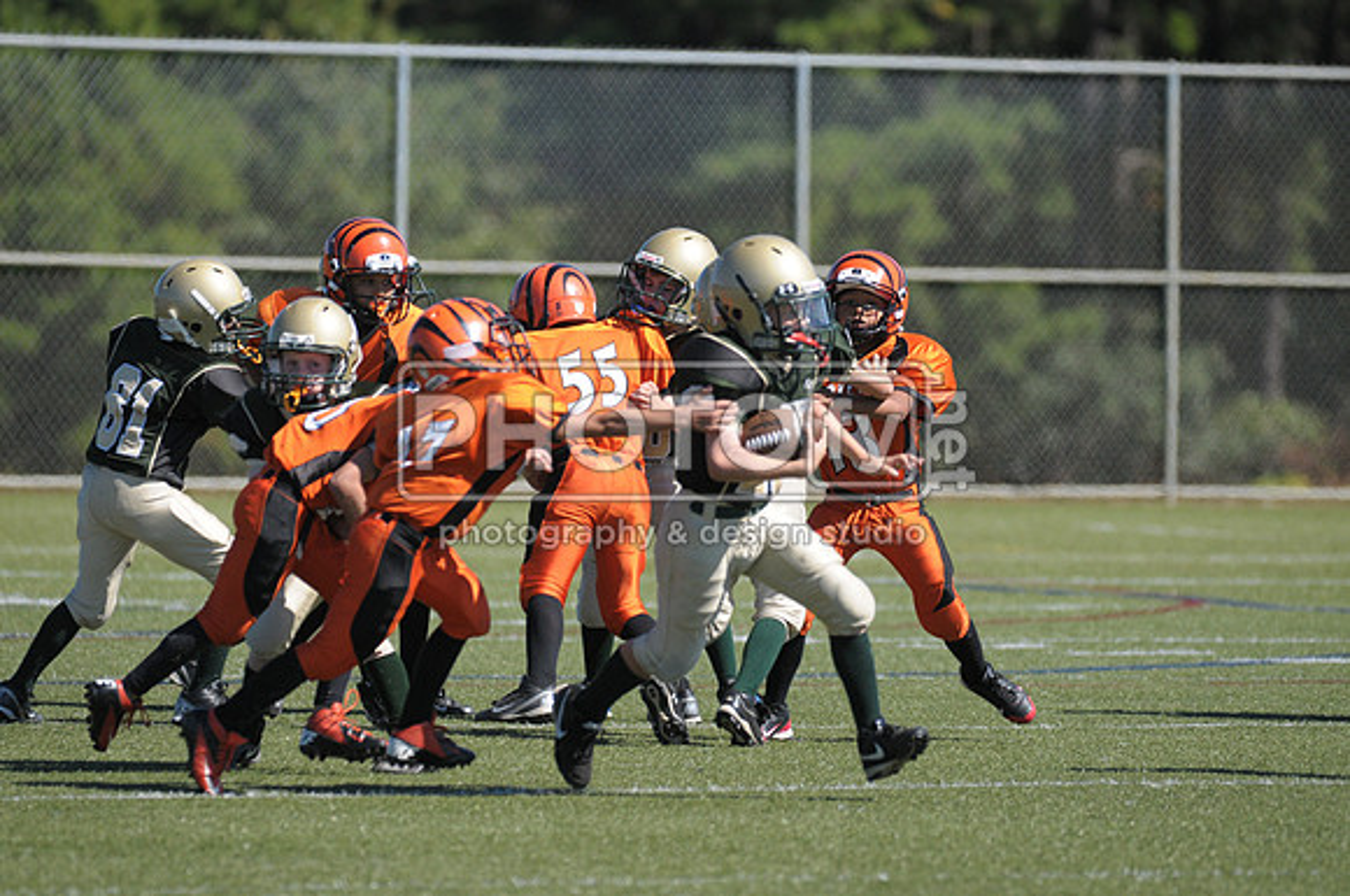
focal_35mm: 450
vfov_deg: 3.0
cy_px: 448
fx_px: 16851
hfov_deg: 4.6
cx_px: 675
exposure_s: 1/4000
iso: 640
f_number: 4
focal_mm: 300
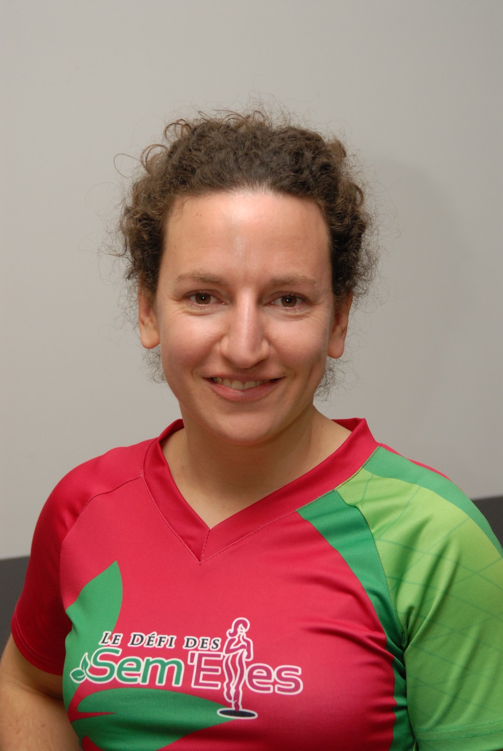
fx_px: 1630
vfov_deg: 26.0
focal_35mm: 78
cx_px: 252
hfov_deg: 17.5
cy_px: 376
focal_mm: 52
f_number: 5.6
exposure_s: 1/100
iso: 500
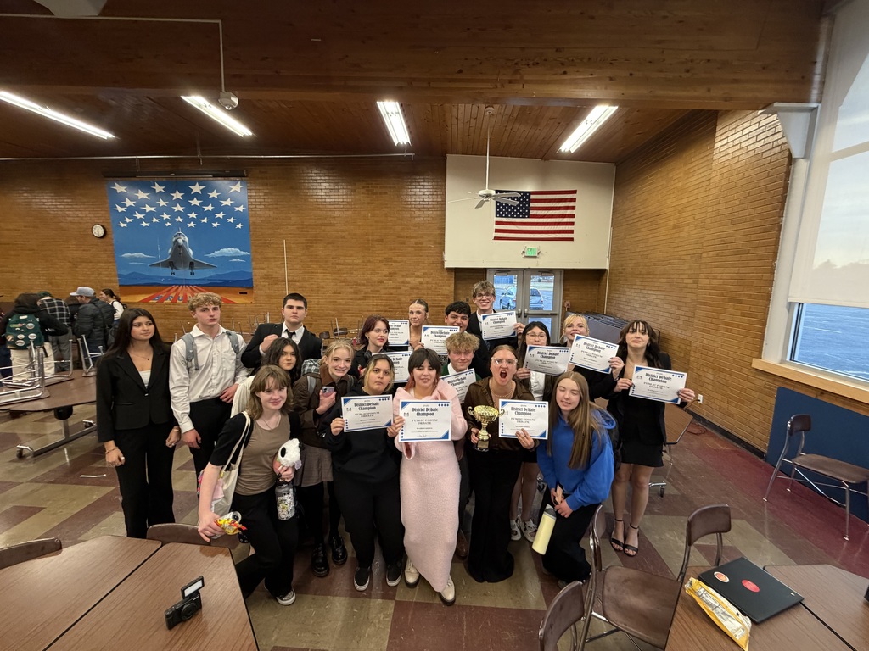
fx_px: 351
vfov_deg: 85.7
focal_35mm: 14
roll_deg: -0.4
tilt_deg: -8.1
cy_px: 326
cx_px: 434
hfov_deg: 102.1
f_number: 2.2
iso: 400
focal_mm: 2.22
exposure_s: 1/60
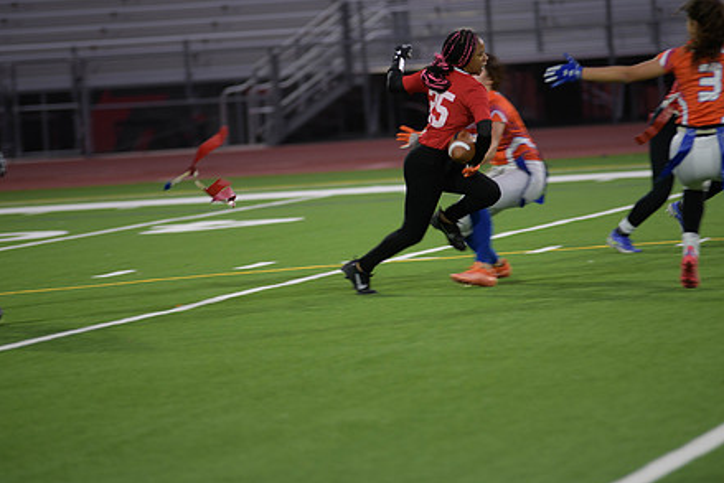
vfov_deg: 5.5
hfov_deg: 8.2
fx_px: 5049
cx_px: 384
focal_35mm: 251
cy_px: 187
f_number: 2.8
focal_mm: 190
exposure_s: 1/200
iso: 500
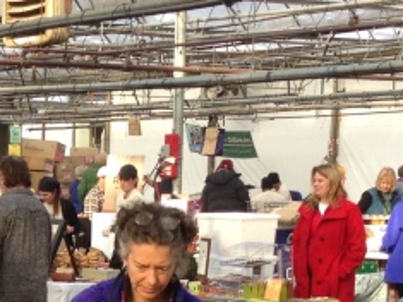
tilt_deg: -6.4
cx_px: -115
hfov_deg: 13.3
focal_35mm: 144
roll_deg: -0.6
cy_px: 347
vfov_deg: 10.2
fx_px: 1676
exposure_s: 1/274
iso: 50
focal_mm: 4.12
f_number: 2.4
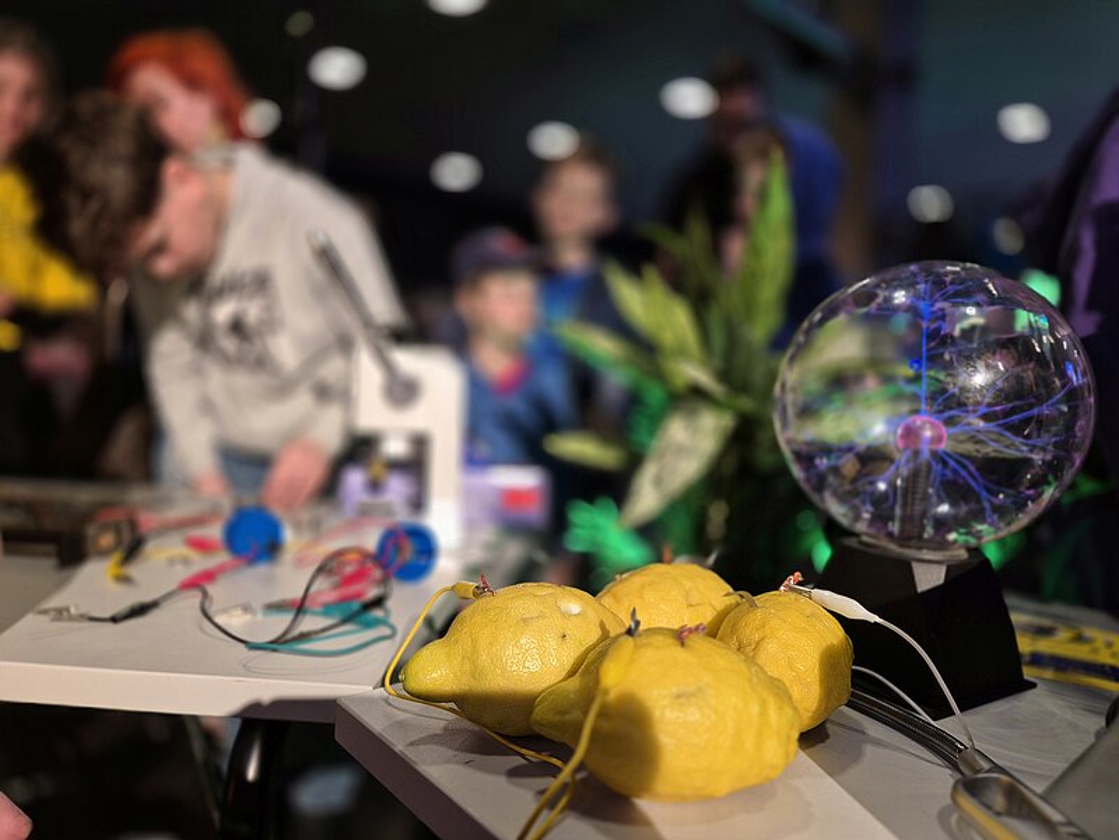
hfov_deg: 73.9
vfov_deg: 58.9
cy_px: 420
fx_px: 744
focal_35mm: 23
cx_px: 560
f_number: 1.8
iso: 125
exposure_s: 1/57
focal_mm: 5.4
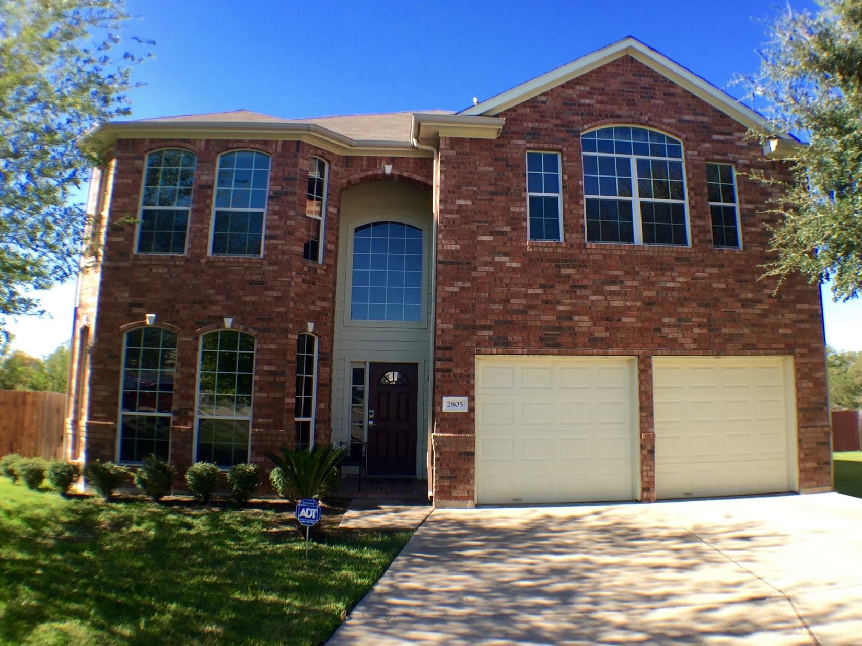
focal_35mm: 36
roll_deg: -1.3
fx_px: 896
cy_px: 268
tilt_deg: +11.7
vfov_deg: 39.5
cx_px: 455
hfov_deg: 51.3
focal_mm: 4.15
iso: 32
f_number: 2.2
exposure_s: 1/482
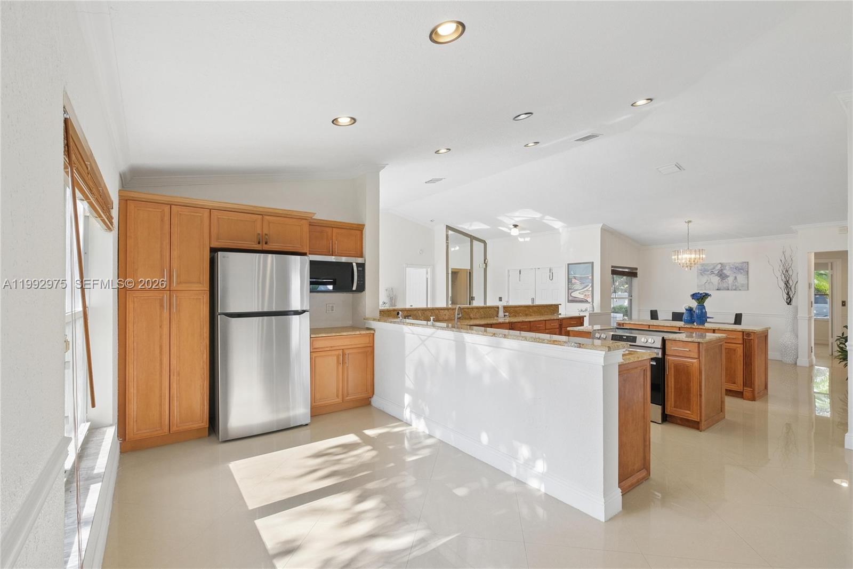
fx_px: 355
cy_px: 284
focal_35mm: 15
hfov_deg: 100.4
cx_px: 426
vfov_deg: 77.3
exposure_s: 1/100
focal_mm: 10
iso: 800
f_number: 8
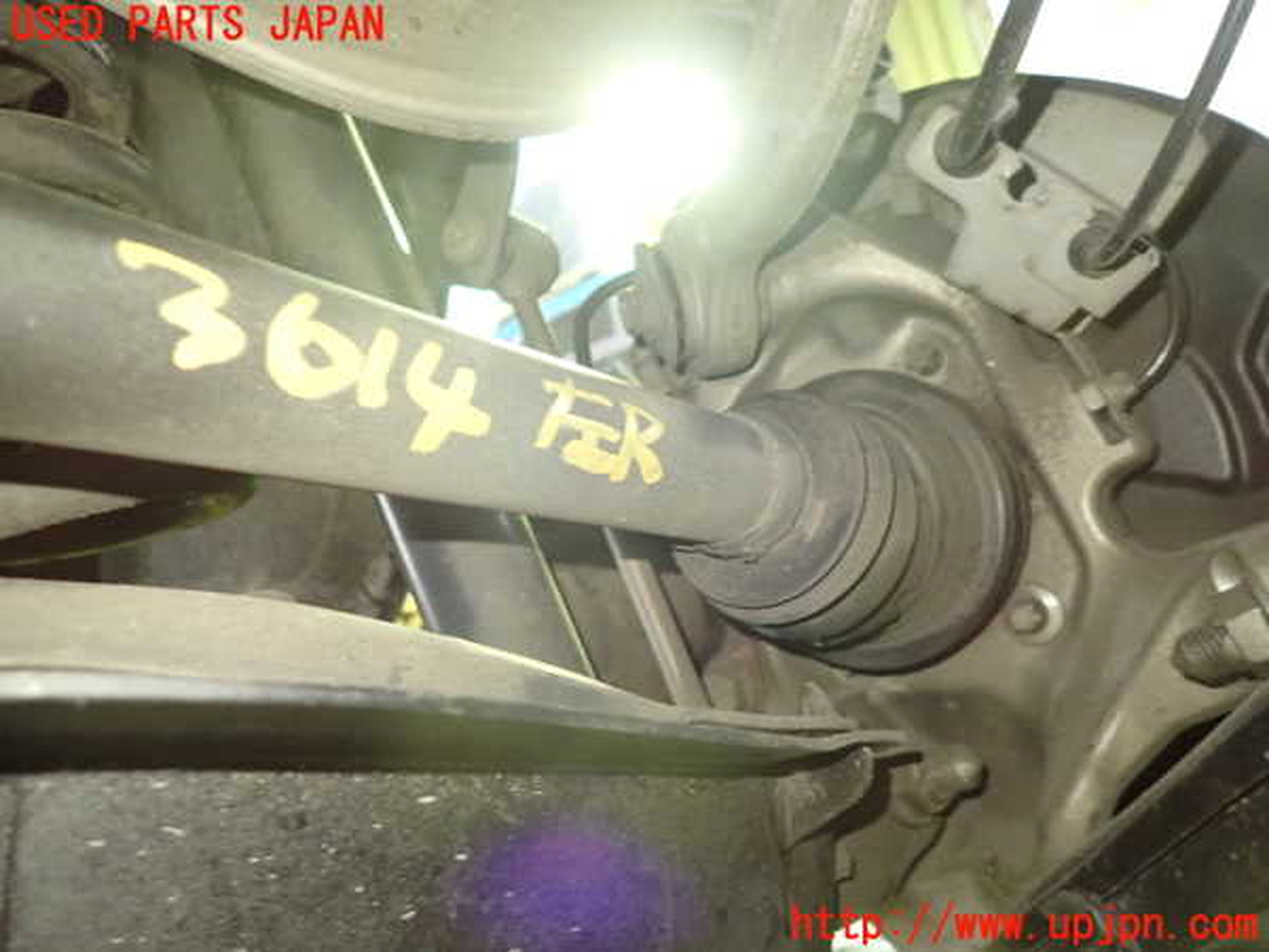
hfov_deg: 69.4
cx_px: 634
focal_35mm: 25
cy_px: 476
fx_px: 916
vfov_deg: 54.9
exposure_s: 1/30
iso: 800
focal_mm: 4.5
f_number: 2
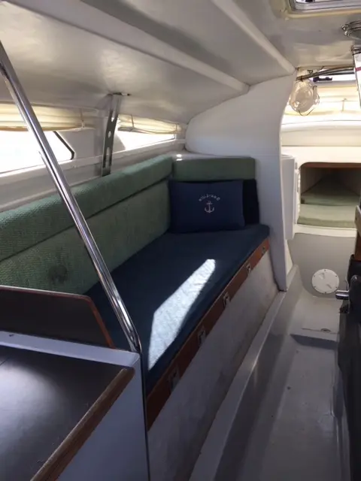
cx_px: 180
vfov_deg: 61.7
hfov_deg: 48.2
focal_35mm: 29
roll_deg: -1.0
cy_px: 240
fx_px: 403
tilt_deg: -14.8
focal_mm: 4.15
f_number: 2.2
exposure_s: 1/120
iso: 32
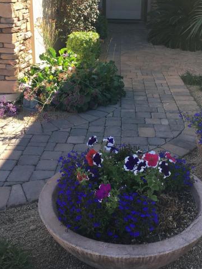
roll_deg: -1.4
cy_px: 95
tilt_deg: -15.4
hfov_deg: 31.4
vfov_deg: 40.8
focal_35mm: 46
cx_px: 121
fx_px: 358
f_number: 2.2
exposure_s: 1/359
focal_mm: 4.15
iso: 25
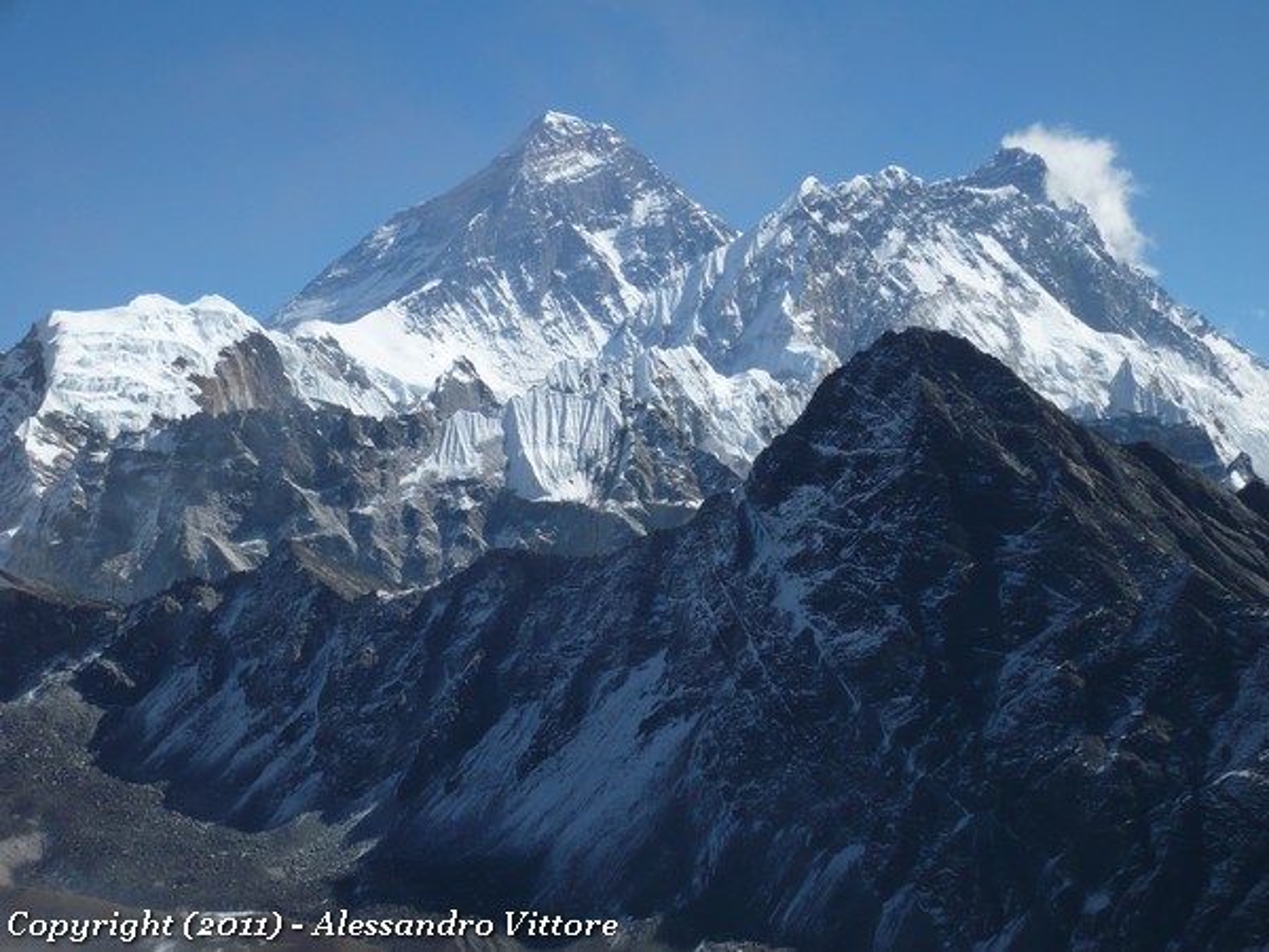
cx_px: 634
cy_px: 476
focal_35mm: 105
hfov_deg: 18.7
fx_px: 3849
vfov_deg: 14.1
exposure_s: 1/1000
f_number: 5
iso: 100
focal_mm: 17.4
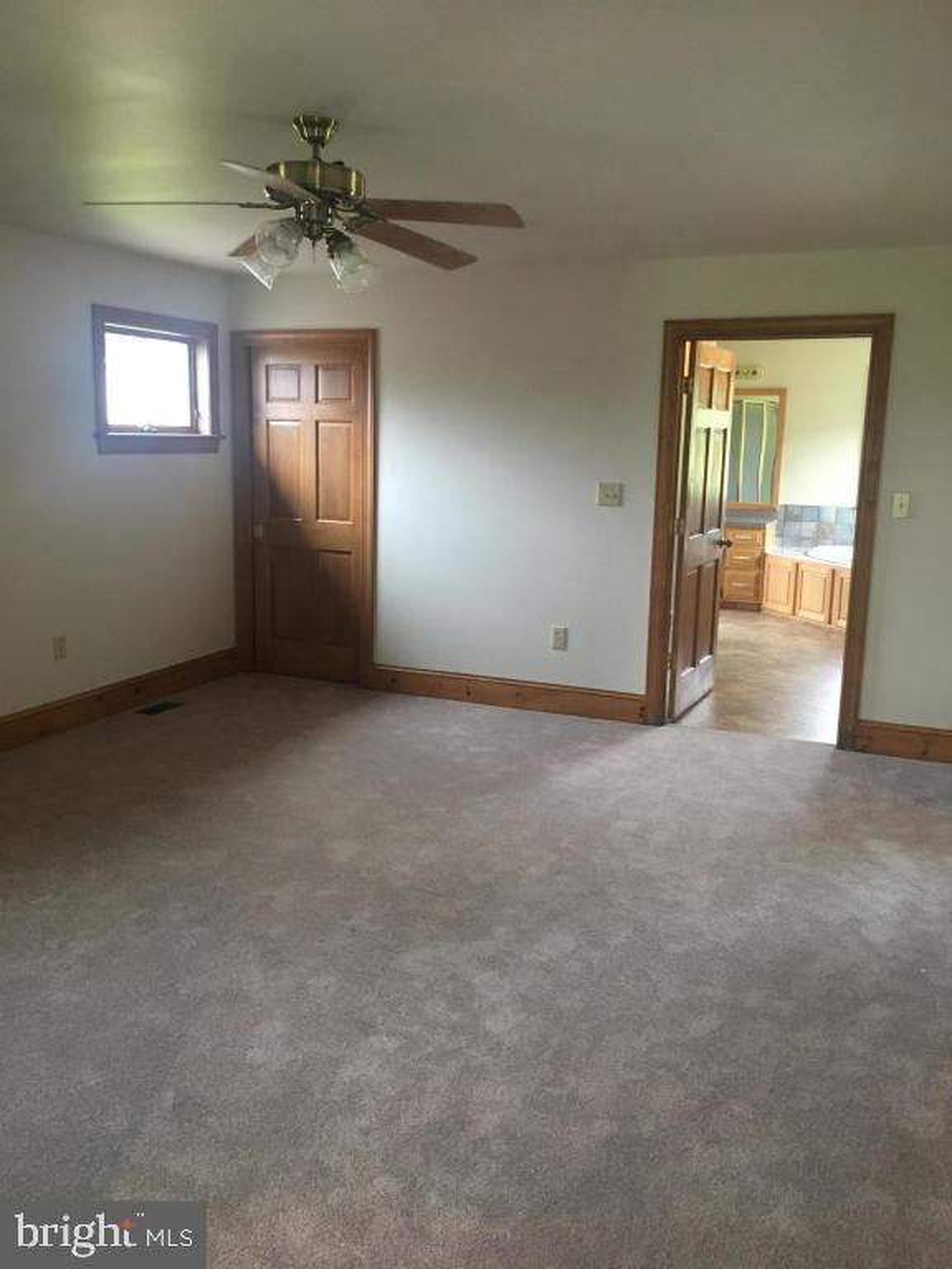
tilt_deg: -9.4
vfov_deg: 61.7
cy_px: 634
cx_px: 476
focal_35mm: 29
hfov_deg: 48.2
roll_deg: -1.3
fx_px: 1063
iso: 50
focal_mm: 4.15
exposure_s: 1/15
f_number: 2.2
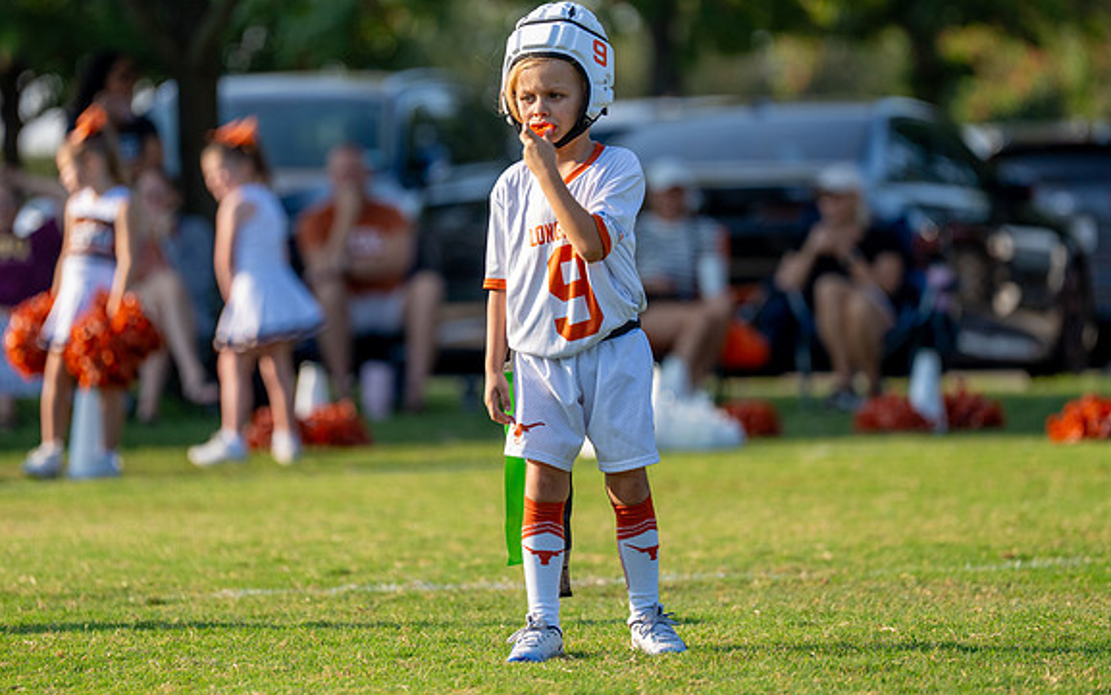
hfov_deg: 7.7
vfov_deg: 4.8
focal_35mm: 274
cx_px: 549
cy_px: 287
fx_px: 8299
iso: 250
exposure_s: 1/2000
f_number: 2.8
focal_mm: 200
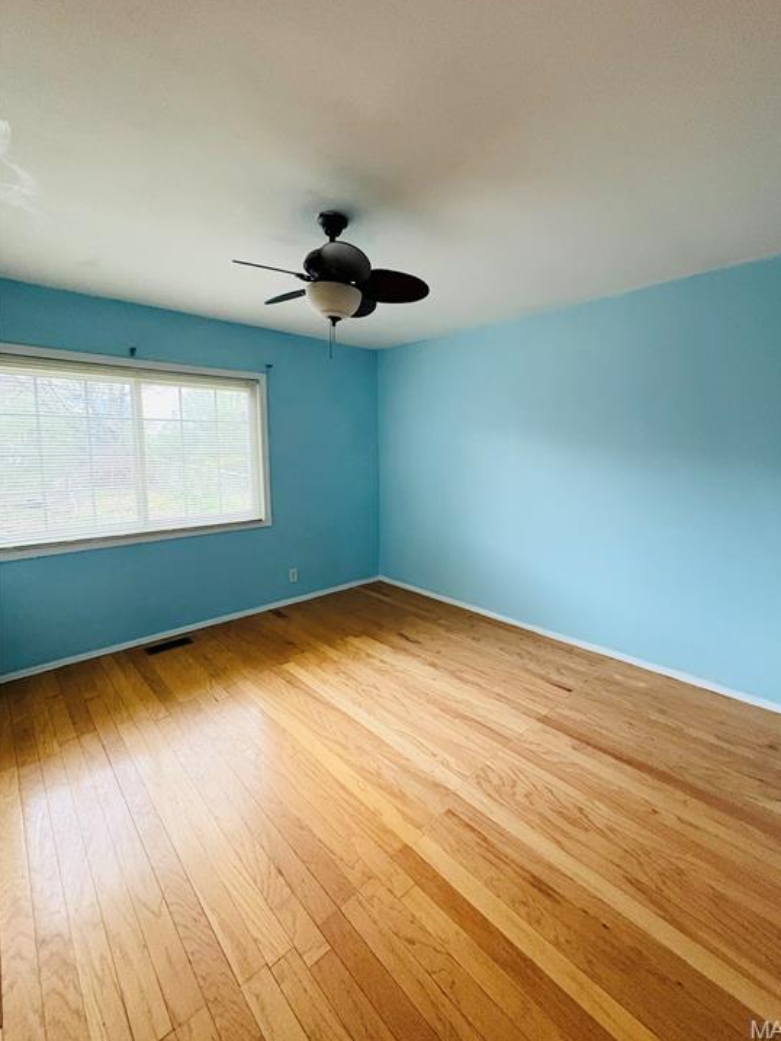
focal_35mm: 15
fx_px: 451
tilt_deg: -3.6
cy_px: 491
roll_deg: +0.1
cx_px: 415
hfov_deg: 81.7
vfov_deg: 98.1
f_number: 2.2
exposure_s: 1/60
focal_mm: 2.22
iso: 800
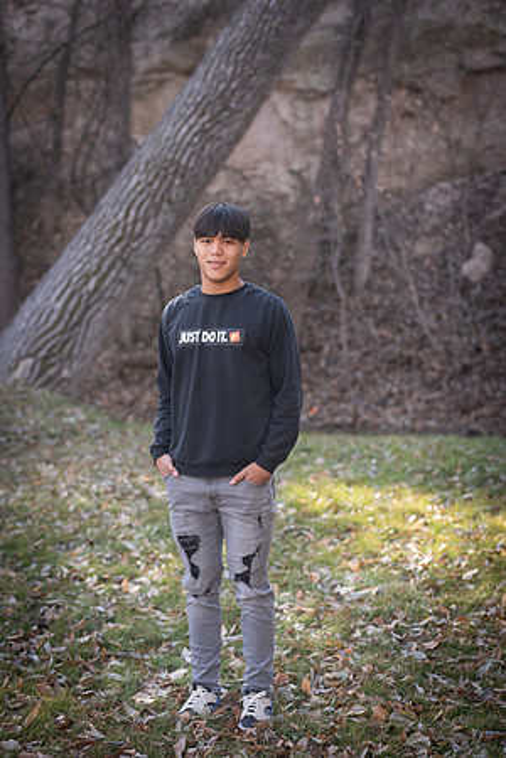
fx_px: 1792
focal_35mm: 85
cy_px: 379
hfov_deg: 16.1
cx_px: 253
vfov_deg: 23.9
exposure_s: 1/125
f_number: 3.2
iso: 100
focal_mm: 85
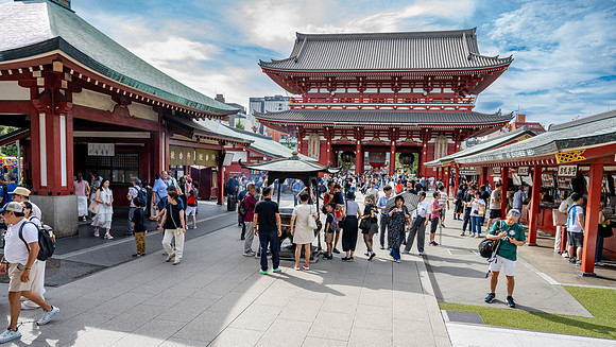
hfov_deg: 73.0
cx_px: 308
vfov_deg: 45.1
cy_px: 202
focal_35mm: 25
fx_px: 416
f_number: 4.5
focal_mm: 24
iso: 125
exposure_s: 1/320
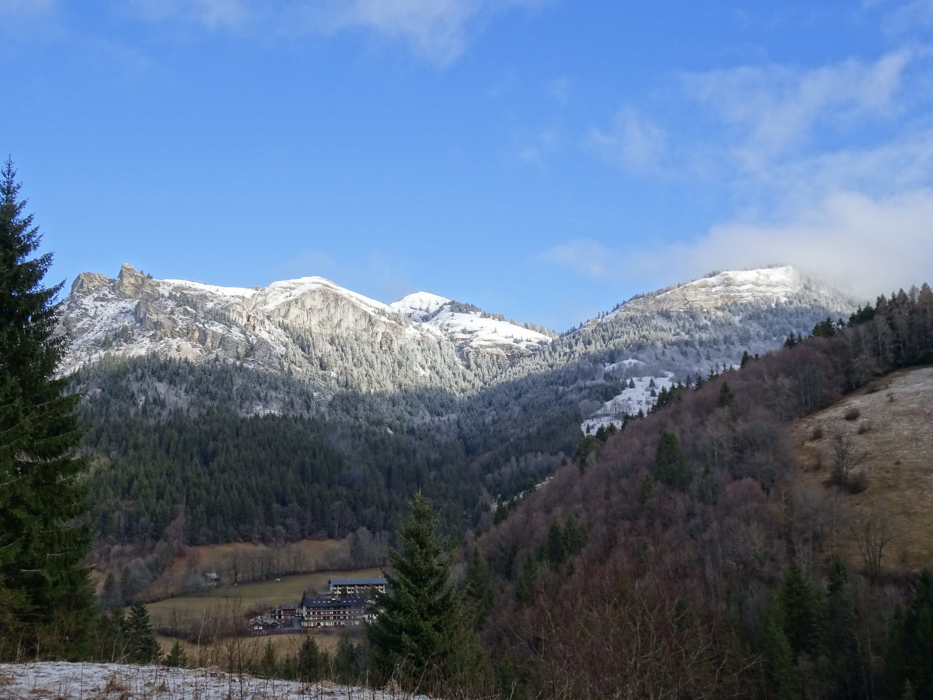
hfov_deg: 49.0
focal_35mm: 38
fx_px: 1024
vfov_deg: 37.7
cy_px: 350
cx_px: 466
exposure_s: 1/250
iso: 80
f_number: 4
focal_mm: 6.56
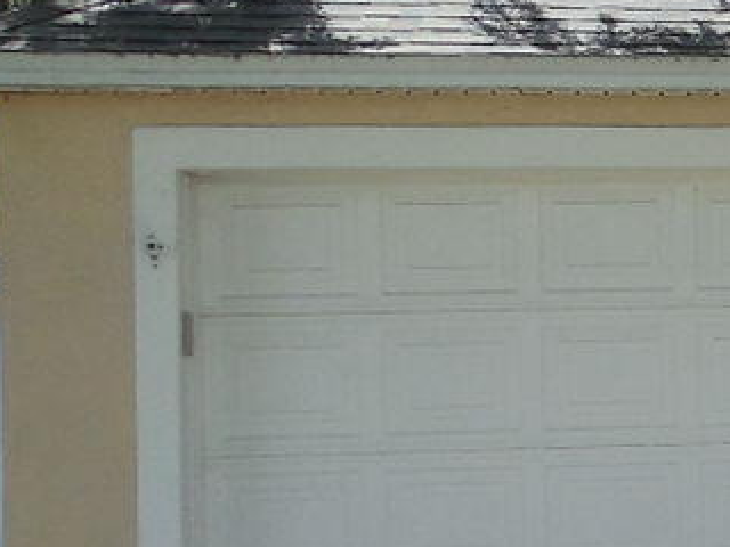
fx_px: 2952
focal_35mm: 140
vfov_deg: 10.6
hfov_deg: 12.6
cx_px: 1398
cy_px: 374
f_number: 3.5
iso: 125
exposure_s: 1/640
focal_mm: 5
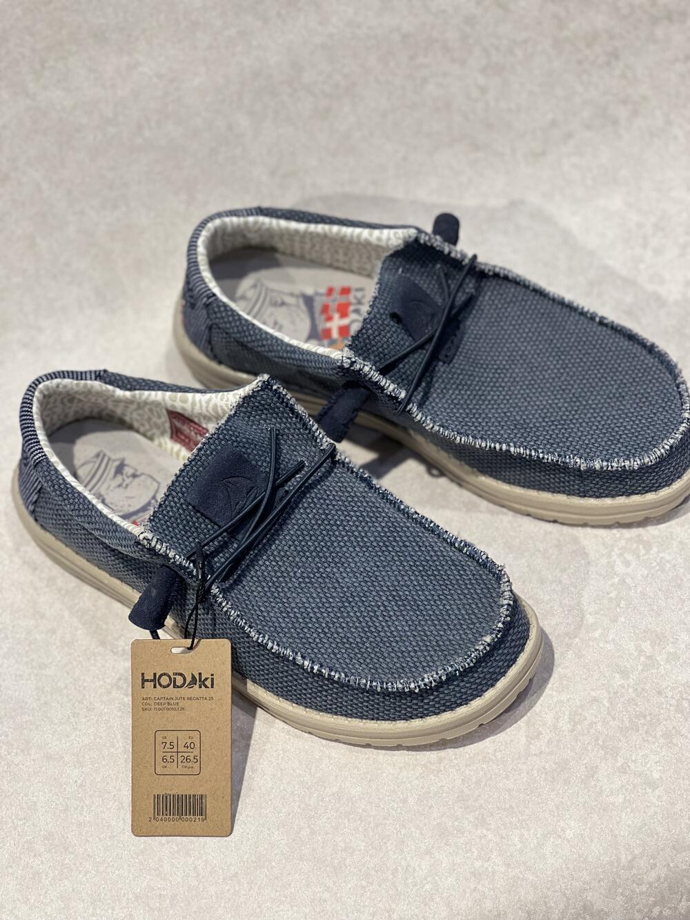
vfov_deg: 25.3
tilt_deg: -52.1
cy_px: 460
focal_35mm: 77
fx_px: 2046
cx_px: 345
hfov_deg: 19.1
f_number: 2.8
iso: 80
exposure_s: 1/100
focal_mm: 9
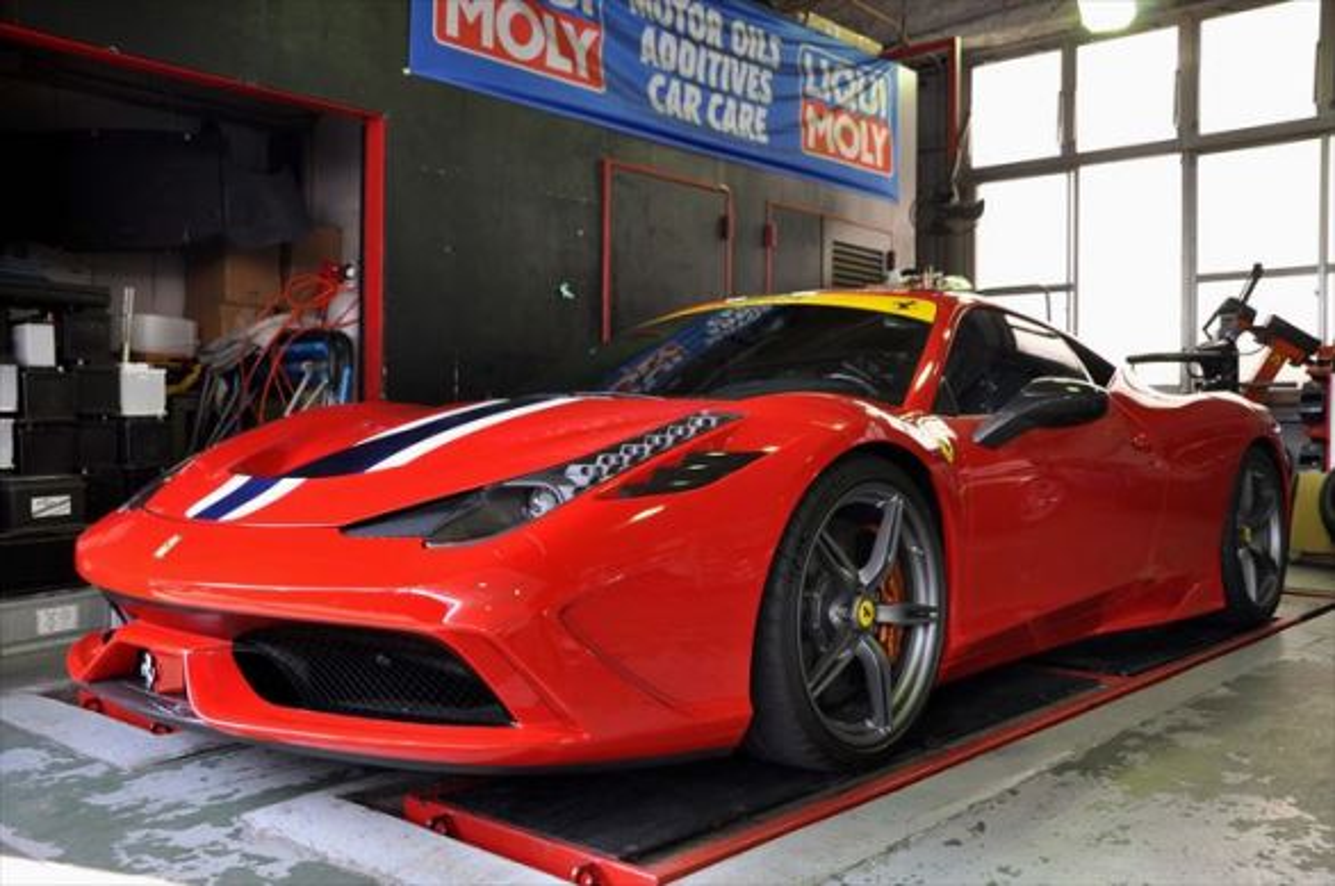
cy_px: 443
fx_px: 1222
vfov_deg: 39.9
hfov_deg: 57.3
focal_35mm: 33
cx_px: 668
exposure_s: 1/30
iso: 200
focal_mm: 22
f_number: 5.6
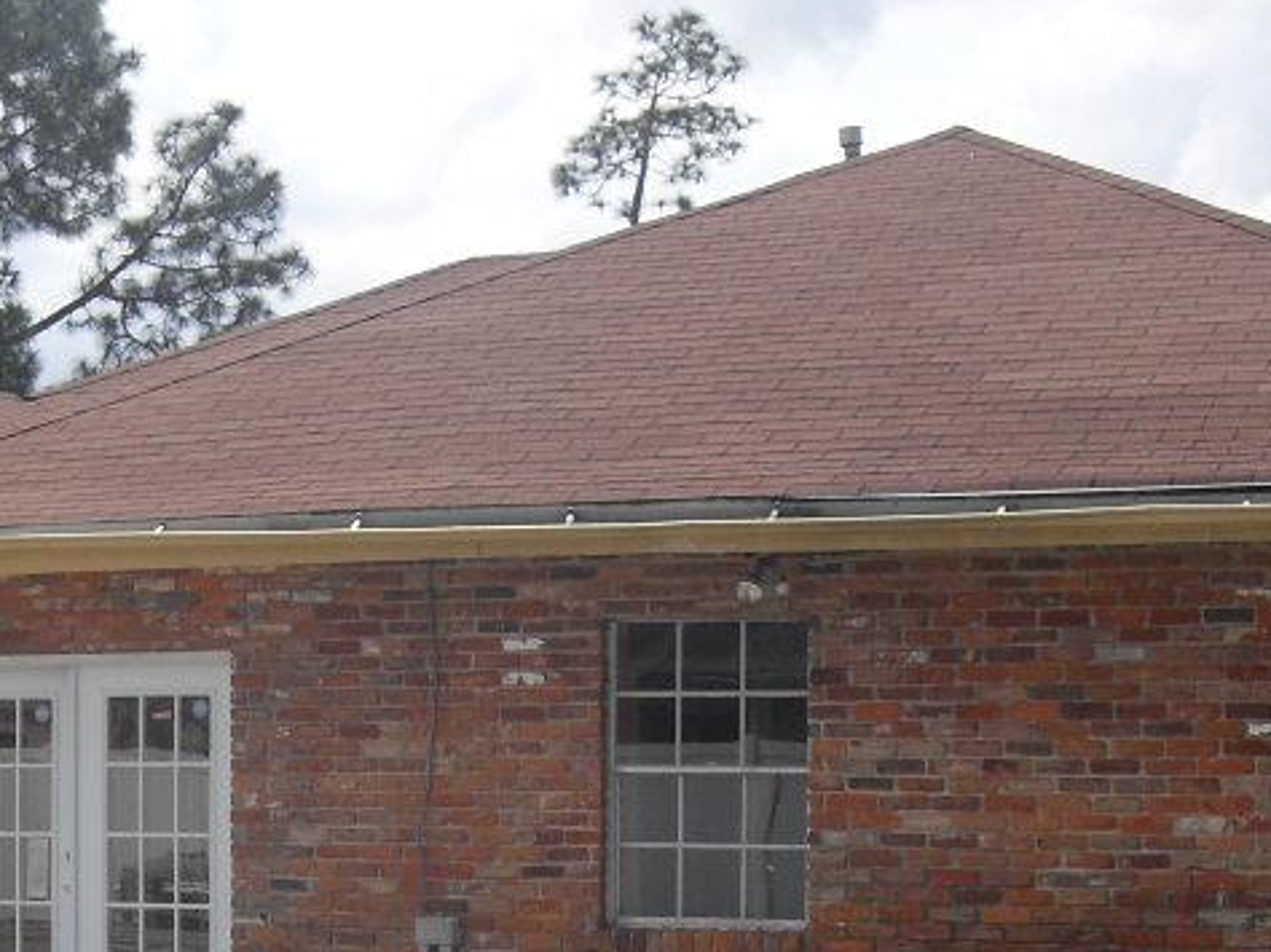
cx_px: 512
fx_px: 2936
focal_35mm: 80
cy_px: 976
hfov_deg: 24.4
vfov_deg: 17.9
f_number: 8.9
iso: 80
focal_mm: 6.3
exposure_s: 1/125
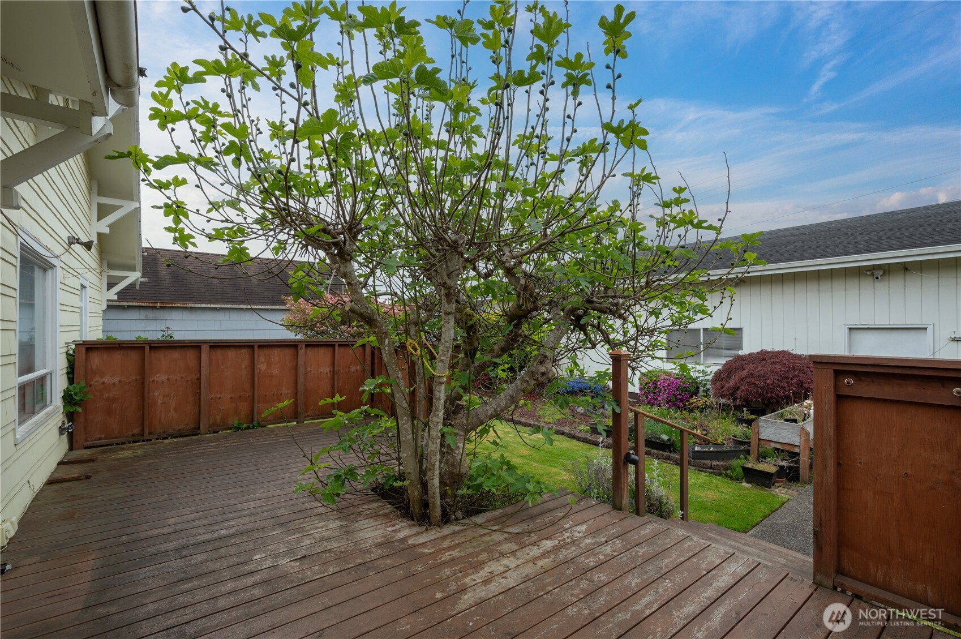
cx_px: 480
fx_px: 413
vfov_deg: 75.4
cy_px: 320
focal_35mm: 16
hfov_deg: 98.6
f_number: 9
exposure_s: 1/30
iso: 100
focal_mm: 15.5
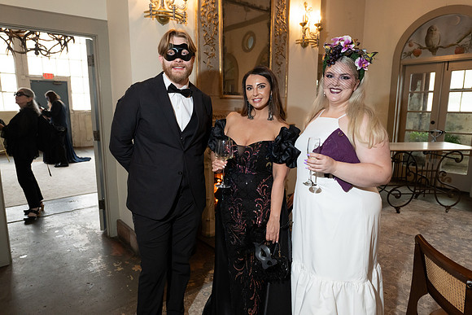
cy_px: 158
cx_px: 236
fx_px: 315
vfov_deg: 53.2
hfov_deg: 73.7
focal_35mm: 24
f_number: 5
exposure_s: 1/200
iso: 2500
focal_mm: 24
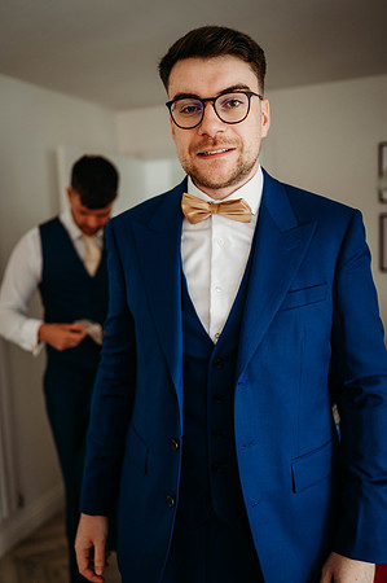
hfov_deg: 37.8
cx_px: 194
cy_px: 292
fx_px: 566
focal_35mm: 35
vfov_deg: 54.5
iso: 720
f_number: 2
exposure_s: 1/200
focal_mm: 35
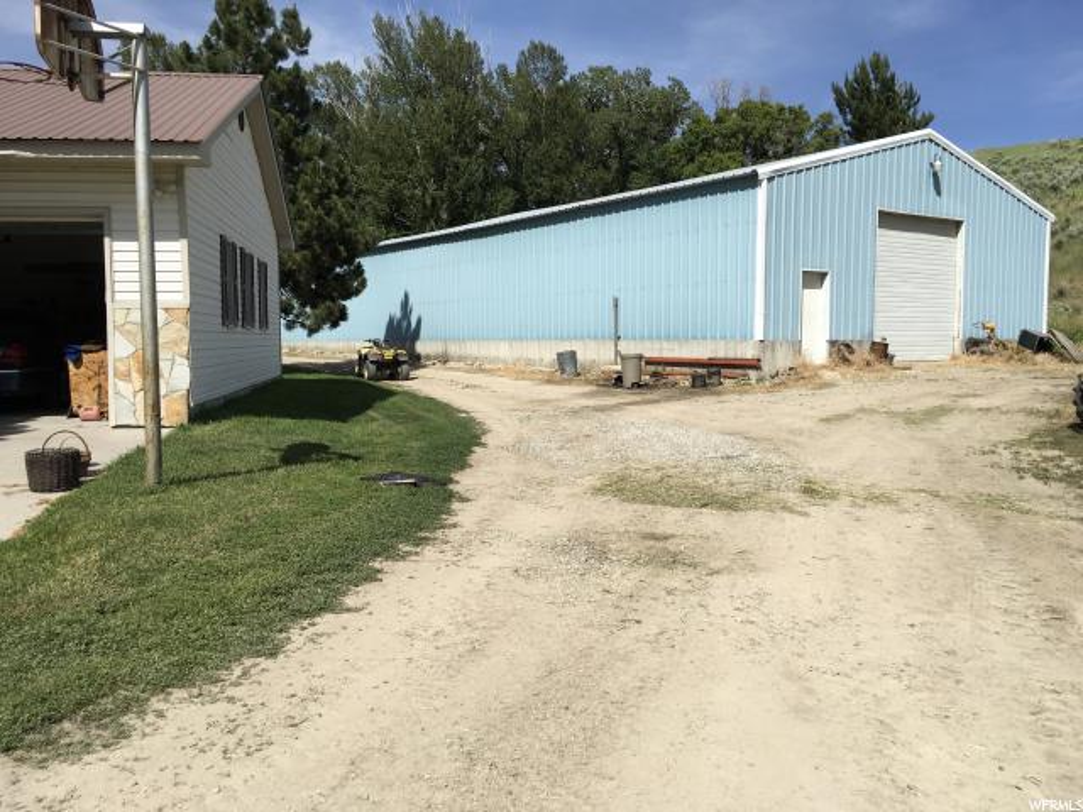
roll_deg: -0.6
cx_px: 542
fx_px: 907
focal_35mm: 29
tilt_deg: -3.2
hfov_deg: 61.7
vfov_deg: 48.2
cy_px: 406
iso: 25
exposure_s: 1/2079
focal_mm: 4.15
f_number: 2.2
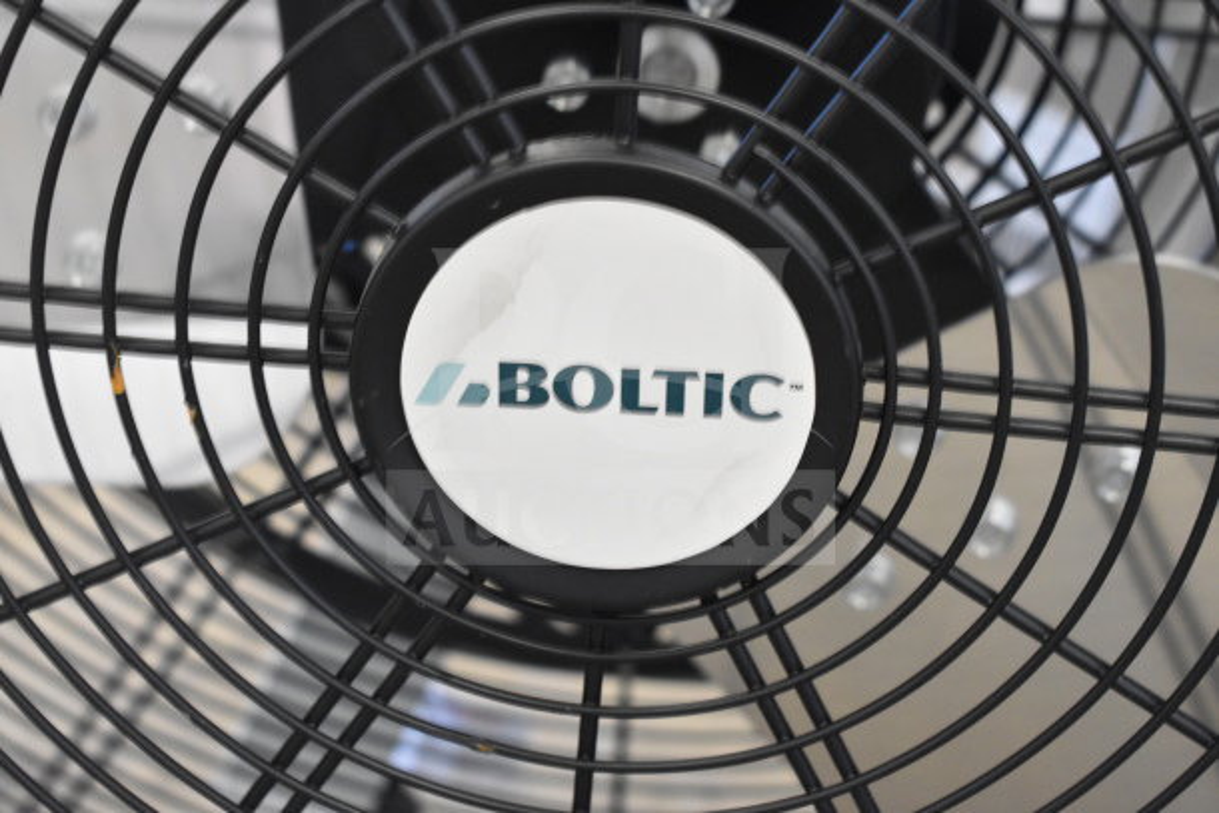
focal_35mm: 72
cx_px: 610
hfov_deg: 28.1
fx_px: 2438
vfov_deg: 18.9
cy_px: 406
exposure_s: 1/80
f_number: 5.3
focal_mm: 48
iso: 4000
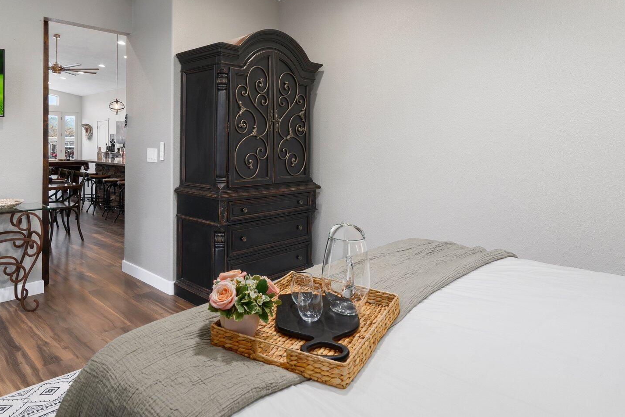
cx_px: 237
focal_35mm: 23
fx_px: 399
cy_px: 141
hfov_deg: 74.9
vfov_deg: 54.1
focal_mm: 16
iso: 400
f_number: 8
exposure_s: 1.6
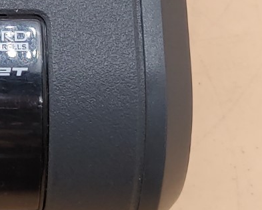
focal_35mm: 118
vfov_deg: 12.6
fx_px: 915
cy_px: -80
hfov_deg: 15.6
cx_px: -61
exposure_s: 1/61
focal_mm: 4.36
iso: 50
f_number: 1.8
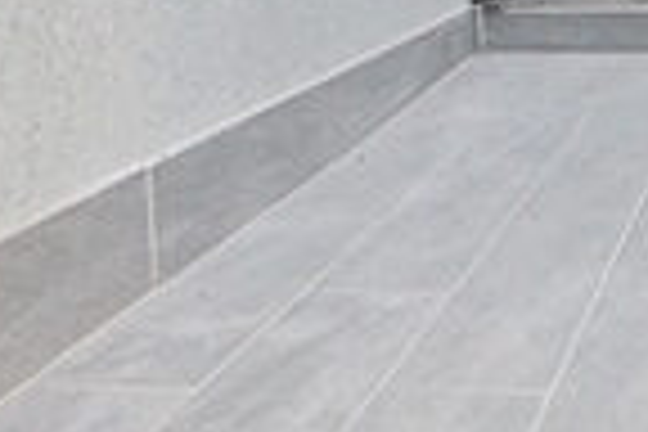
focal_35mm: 92
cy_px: -234
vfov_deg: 13.9
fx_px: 1652
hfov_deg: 20.6
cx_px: 796
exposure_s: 1/80
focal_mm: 11
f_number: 5
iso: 1600
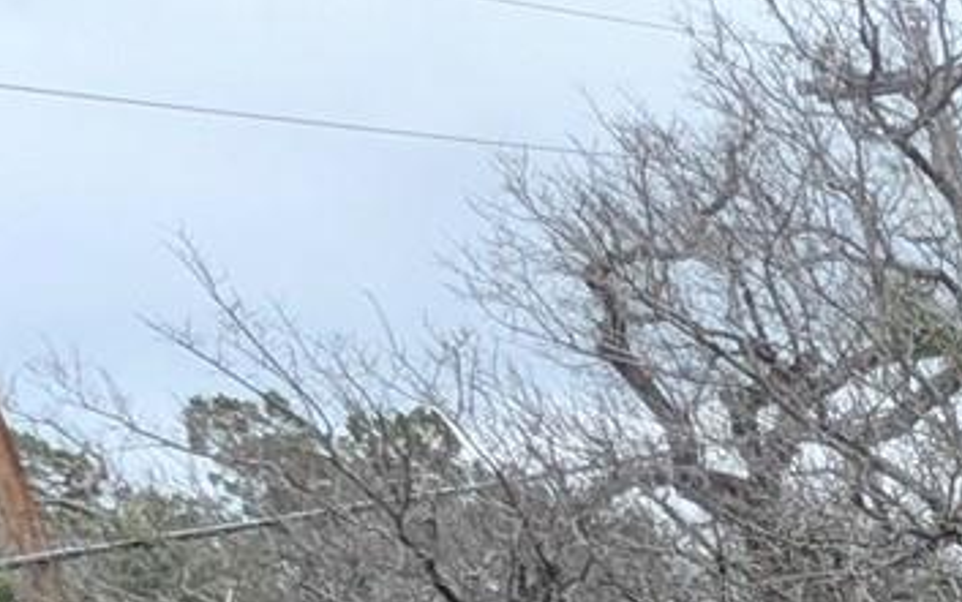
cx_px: 2395
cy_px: 1242
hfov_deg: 14.3
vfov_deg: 13.0
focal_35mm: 86
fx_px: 2256
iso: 50
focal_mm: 1.83
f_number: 2.2
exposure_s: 1/580
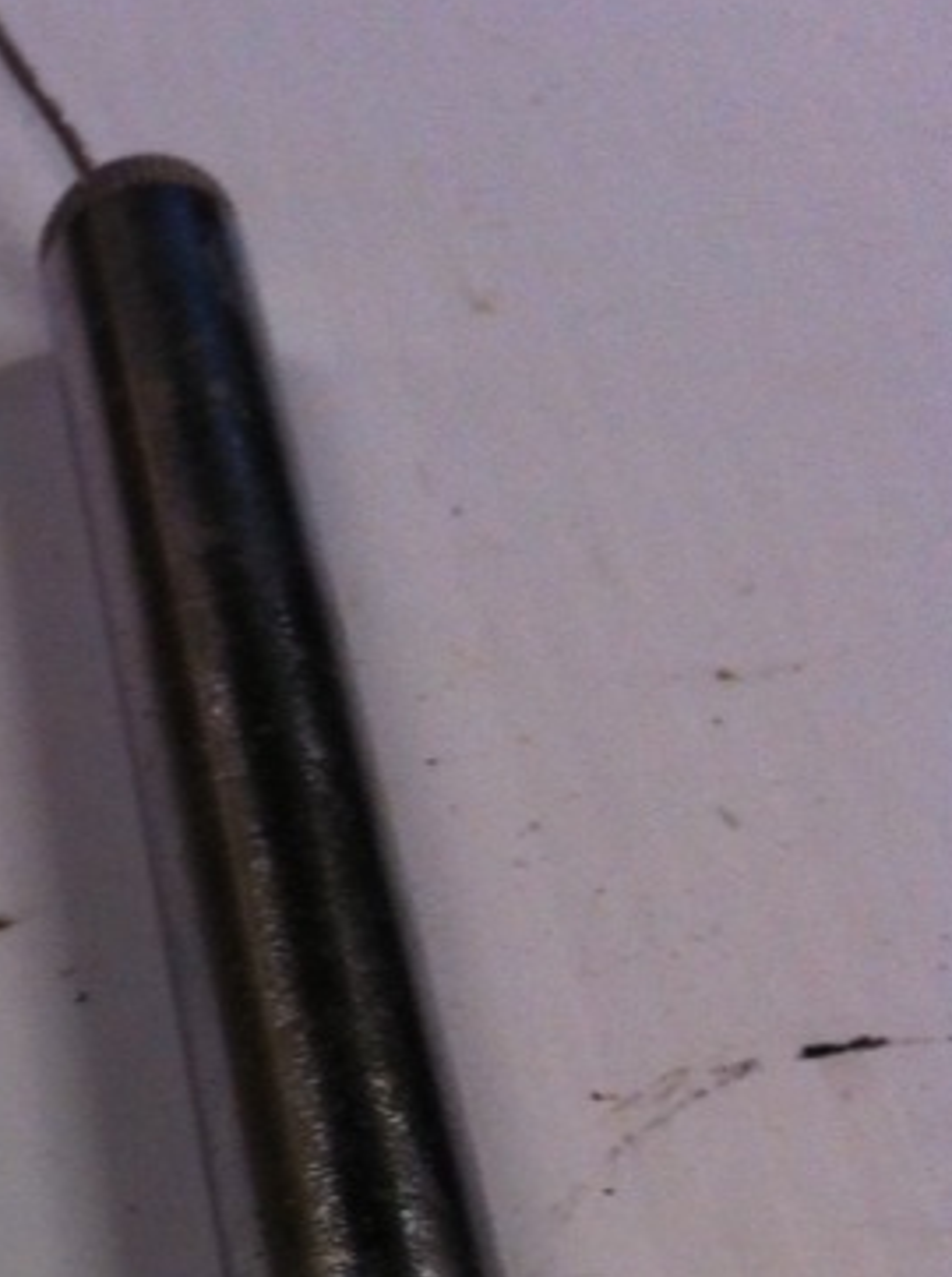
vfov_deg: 15.6
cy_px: 1961
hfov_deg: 12.0
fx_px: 4269
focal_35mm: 116
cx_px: -603
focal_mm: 3.85
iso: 80
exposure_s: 1/20
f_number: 2.8
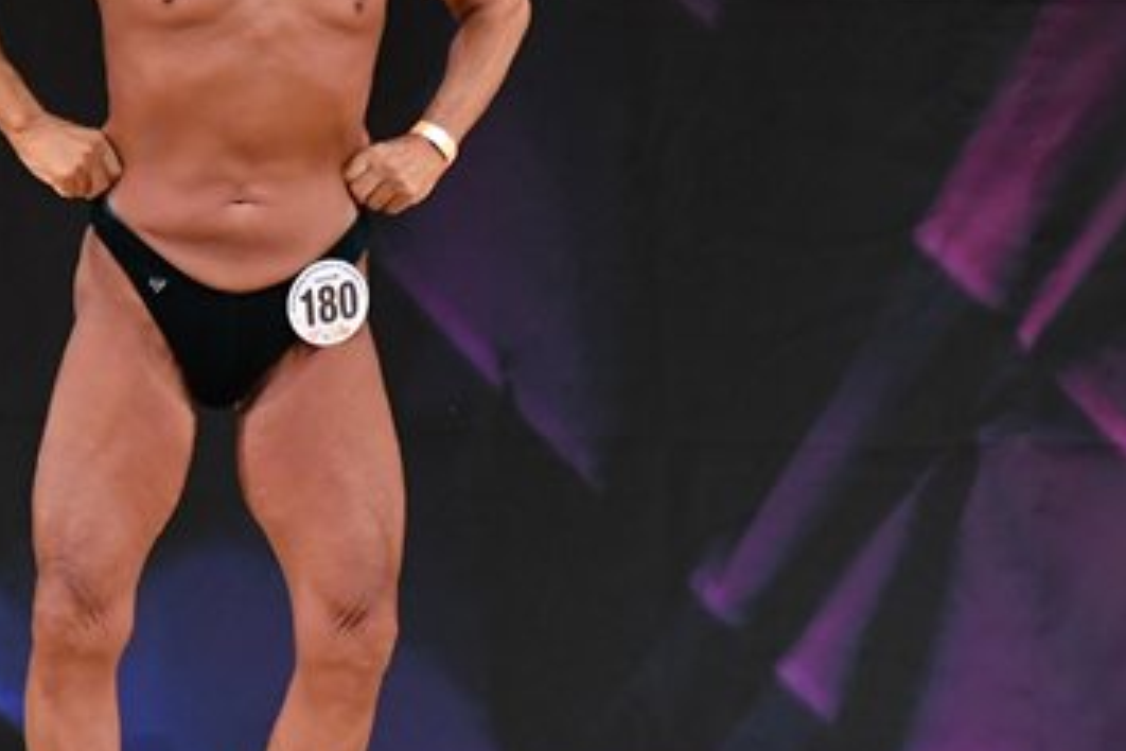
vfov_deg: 2.2
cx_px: 278
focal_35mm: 624
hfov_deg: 3.3
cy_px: 239
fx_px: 19516
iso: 3200
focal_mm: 190
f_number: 5.6
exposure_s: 1/400
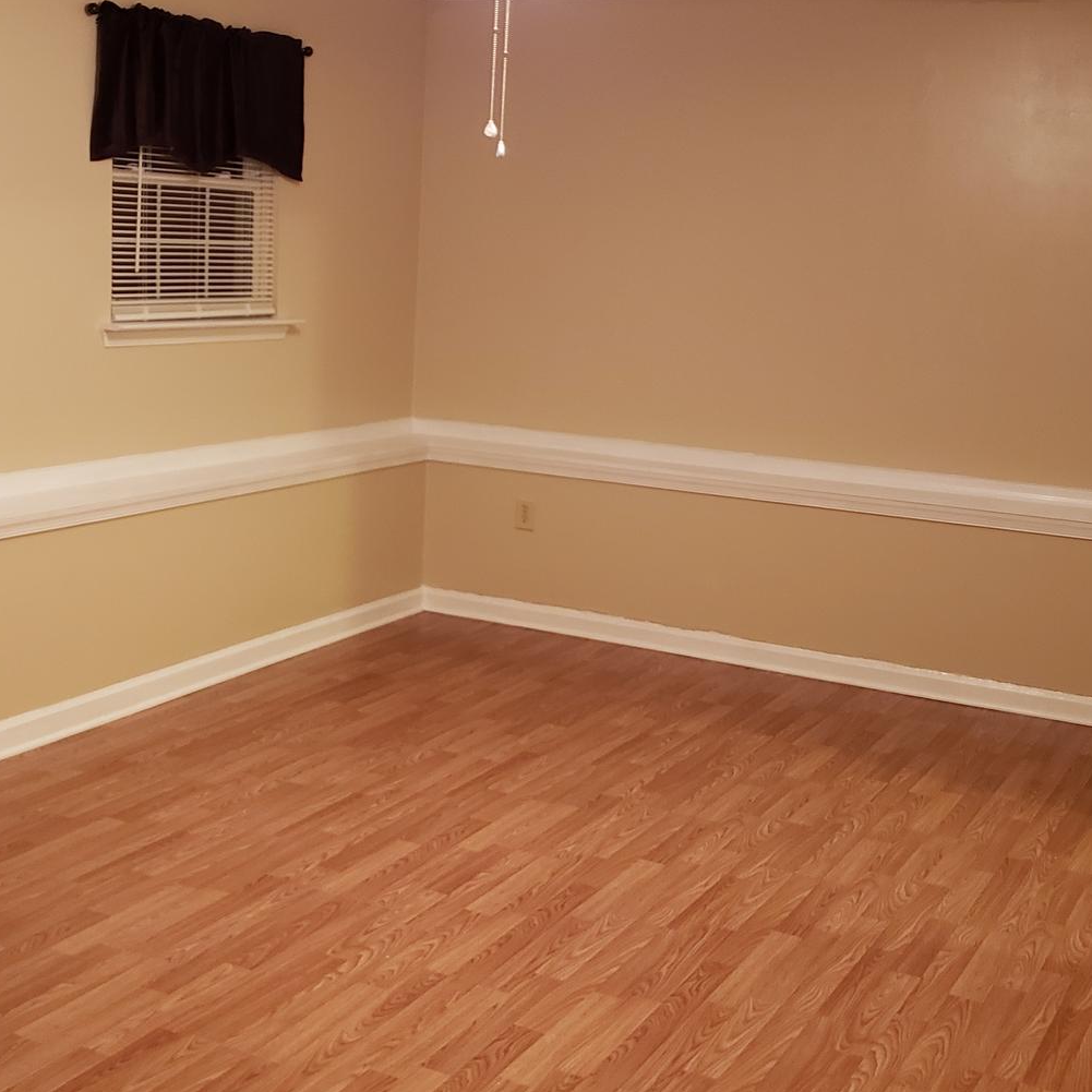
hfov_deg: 36.0
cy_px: 537
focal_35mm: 47
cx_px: 460
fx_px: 1677
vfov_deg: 36.1
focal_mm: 4.3
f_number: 1.5
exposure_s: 1/13
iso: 250
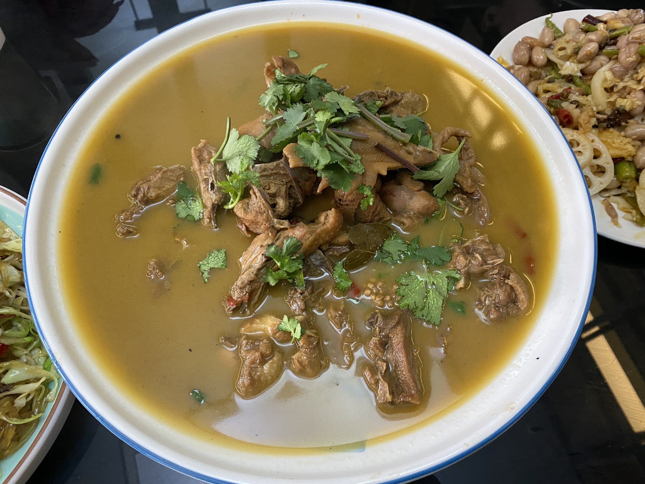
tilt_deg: -61.7
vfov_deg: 53.1
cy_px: 242
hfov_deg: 67.3
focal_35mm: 26
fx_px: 484
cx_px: 322
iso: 400
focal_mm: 4.25
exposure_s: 1/50
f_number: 1.8
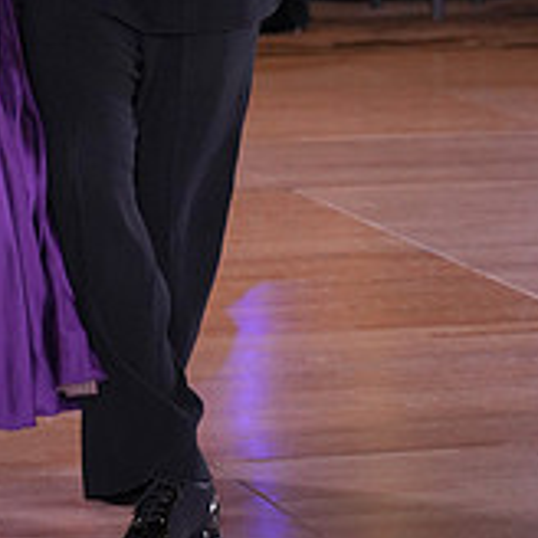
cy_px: -266
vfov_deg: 7.2
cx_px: 44
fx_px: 4185
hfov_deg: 7.3
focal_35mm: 238
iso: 1600
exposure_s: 1/400
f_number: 4
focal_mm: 79
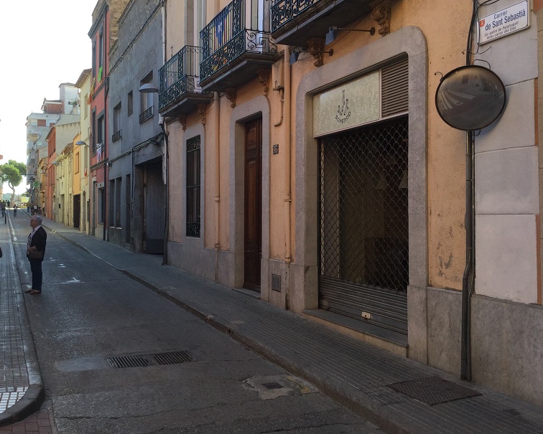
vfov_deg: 41.1
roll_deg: -1.3
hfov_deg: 50.0
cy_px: 203
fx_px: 579
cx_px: 221
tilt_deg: -1.0
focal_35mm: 36
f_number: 2.4
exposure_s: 1/285
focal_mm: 3.3
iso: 25
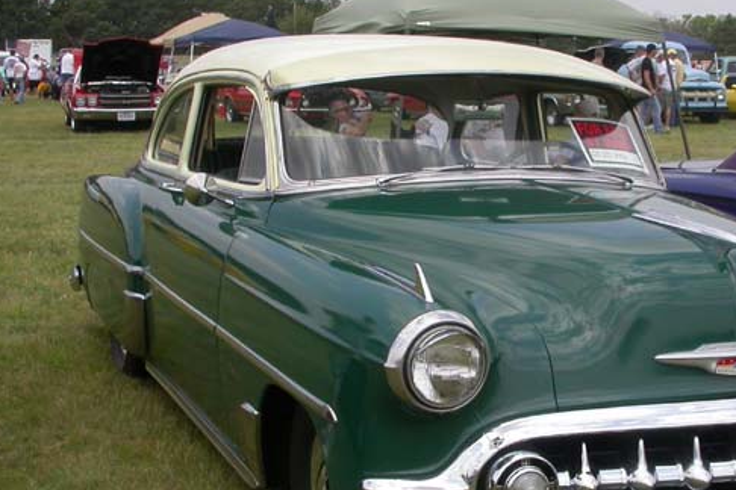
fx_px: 1329
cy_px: 293
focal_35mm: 65
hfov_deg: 30.7
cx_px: 498
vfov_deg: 20.9
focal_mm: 7.85
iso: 100
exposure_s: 1/299
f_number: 7.5
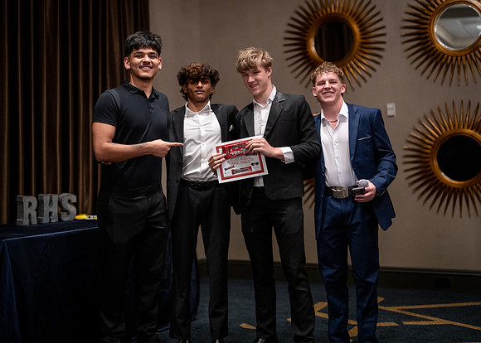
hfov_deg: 36.5
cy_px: 172
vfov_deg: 26.5
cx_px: 240
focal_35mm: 53
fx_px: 729
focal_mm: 50
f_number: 1.2
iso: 1600
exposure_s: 1/320
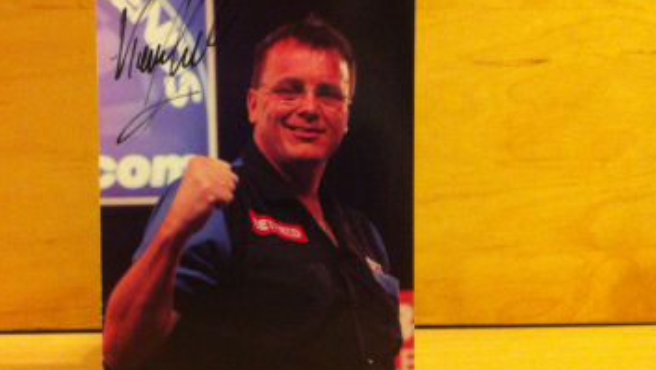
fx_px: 940
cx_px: 255
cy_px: 194
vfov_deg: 22.3
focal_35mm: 54
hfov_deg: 38.3
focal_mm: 3.85
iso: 400
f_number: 2.8
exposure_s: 1/15
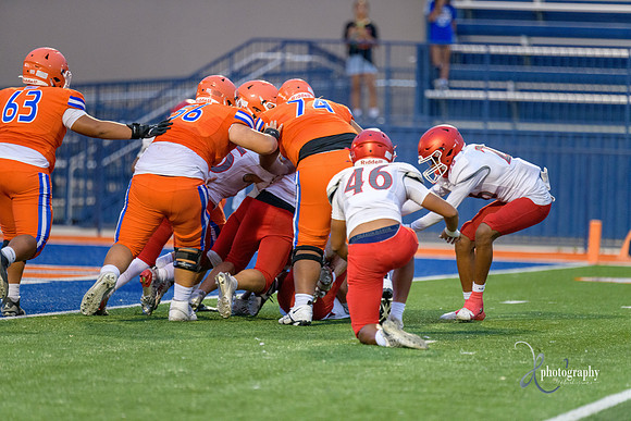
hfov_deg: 6.9
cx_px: 316
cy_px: 210
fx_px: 5259
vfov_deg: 4.6
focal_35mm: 300
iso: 3600
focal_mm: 300
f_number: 2.8
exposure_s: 1/800
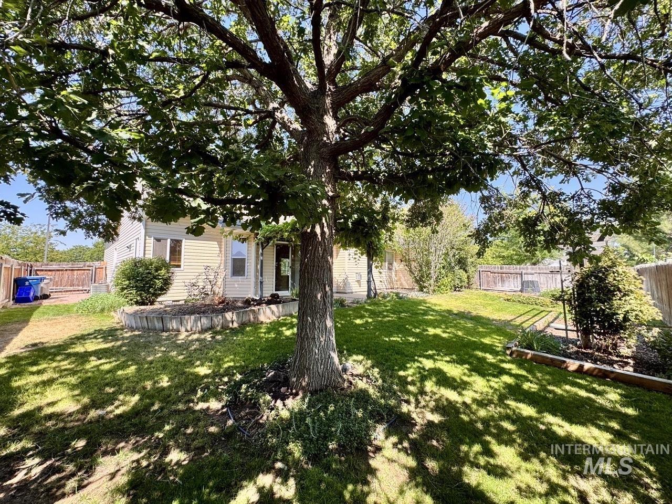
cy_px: 252
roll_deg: +0.1
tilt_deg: +4.5
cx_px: 336
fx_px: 272
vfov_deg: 85.7
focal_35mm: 14
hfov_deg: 102.1
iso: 40
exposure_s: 1/282
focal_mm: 2.22
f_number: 2.2
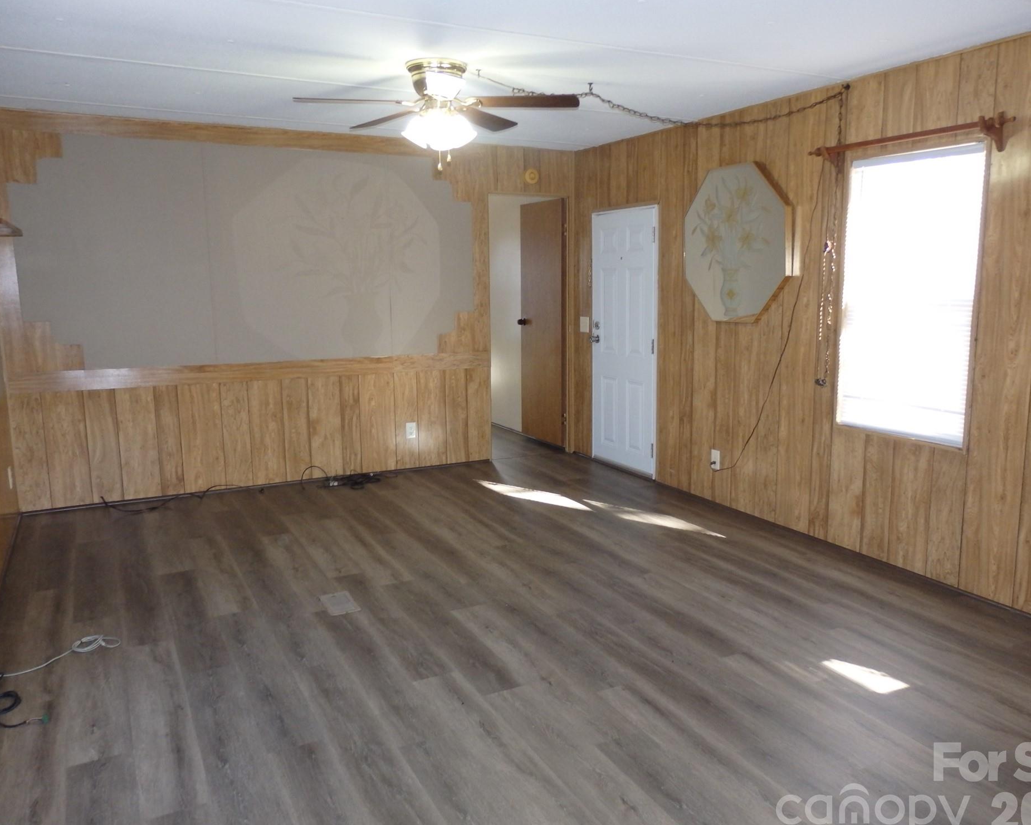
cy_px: 424
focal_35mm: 27
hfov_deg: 64.0
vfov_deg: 53.2
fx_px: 824
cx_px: 541
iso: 320
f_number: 3
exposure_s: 1/30
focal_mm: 4.5
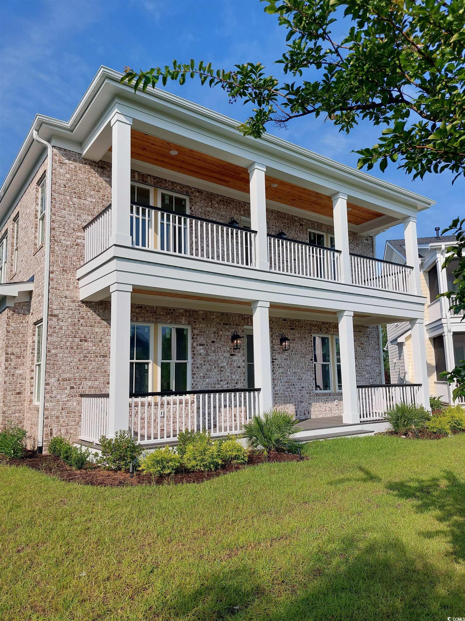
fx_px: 430
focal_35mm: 24
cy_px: 310
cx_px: 232
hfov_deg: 56.8
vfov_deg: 71.6
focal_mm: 5.23
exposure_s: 1/1393
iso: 25
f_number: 1.8
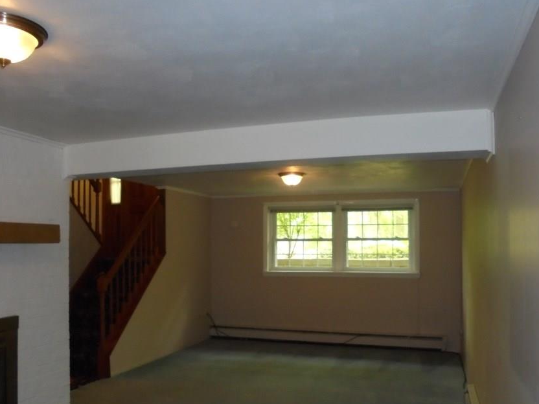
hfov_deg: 56.8
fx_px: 498
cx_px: 266
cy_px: 236
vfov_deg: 44.0
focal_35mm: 32
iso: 400
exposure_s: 1/30
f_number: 3.5
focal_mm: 4.6
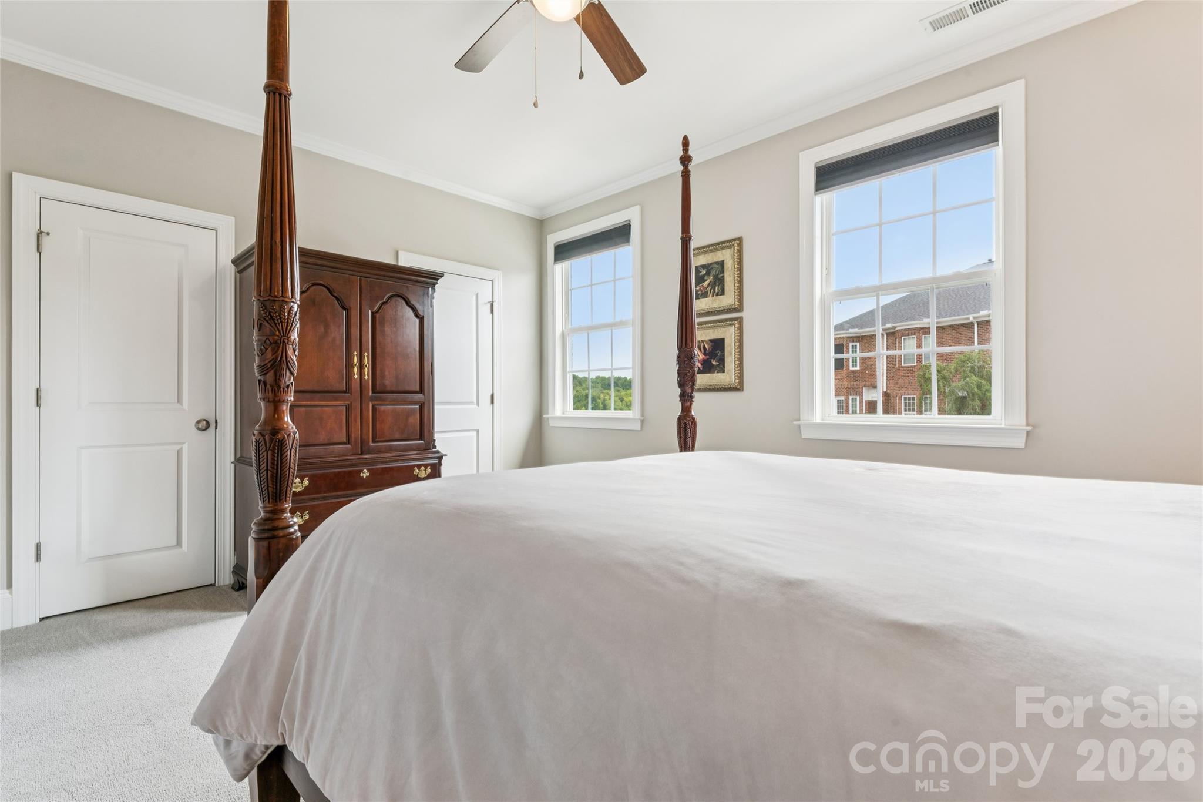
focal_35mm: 16
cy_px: 401
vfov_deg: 72.0
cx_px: 602
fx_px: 551
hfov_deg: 95.0
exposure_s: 1/13
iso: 200
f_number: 13
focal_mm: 16.5
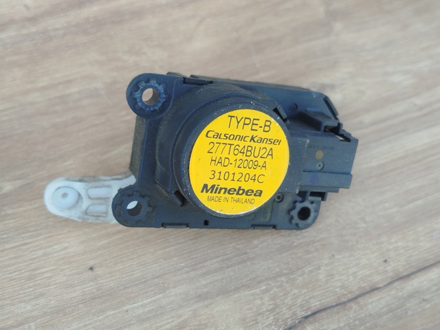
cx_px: 220
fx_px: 610
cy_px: 165
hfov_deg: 39.7
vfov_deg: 30.3
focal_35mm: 48
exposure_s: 1/100
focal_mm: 5.31
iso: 64
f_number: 1.7
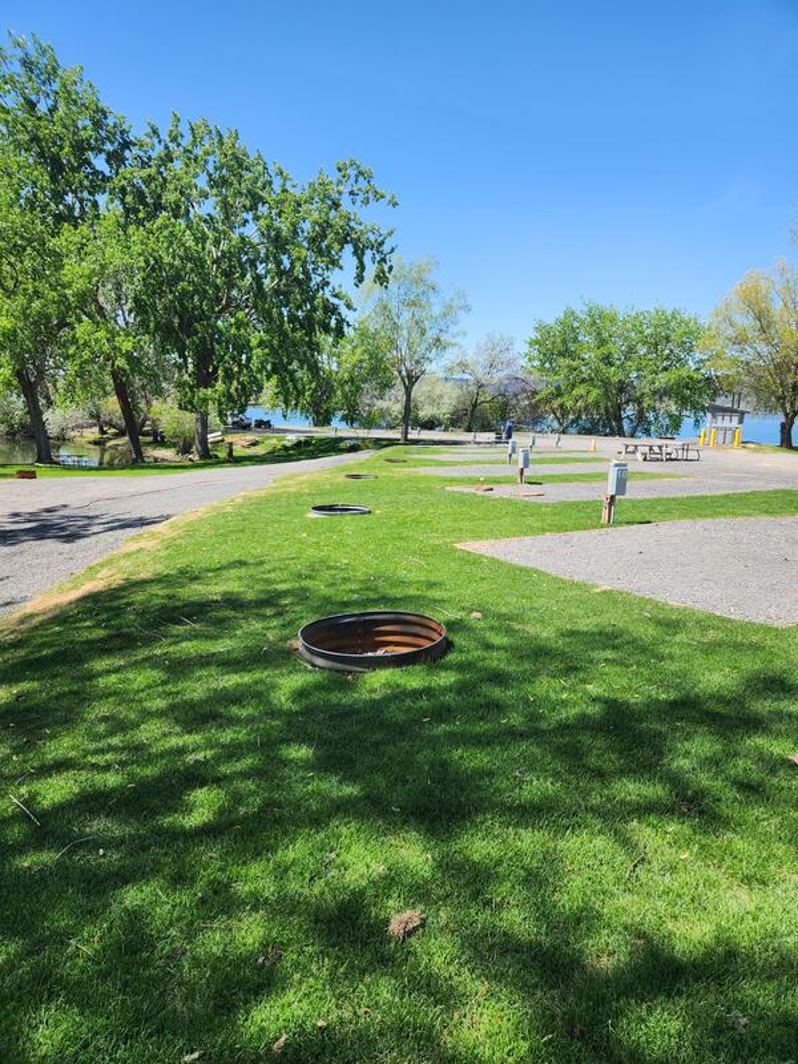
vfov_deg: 73.9
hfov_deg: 58.9
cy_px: 532
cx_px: 399
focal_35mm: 23
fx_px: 707
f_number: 1.8
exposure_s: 1/801
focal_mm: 5.4
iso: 20
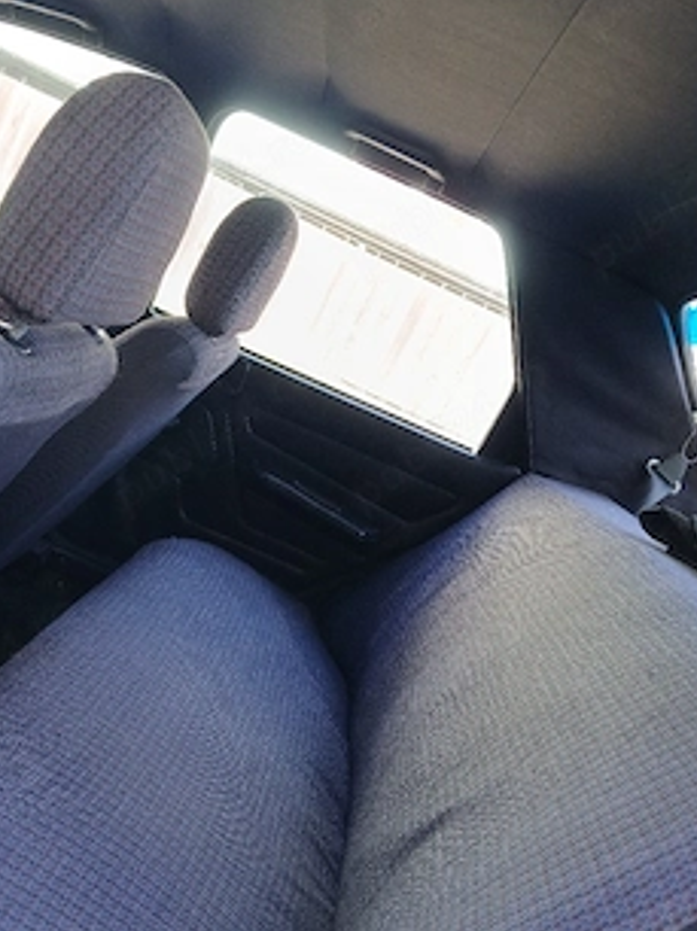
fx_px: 914
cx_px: 274
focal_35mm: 34
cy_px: 472
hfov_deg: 41.5
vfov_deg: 54.0
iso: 50
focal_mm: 3.98
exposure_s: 1/50.3
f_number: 1.8
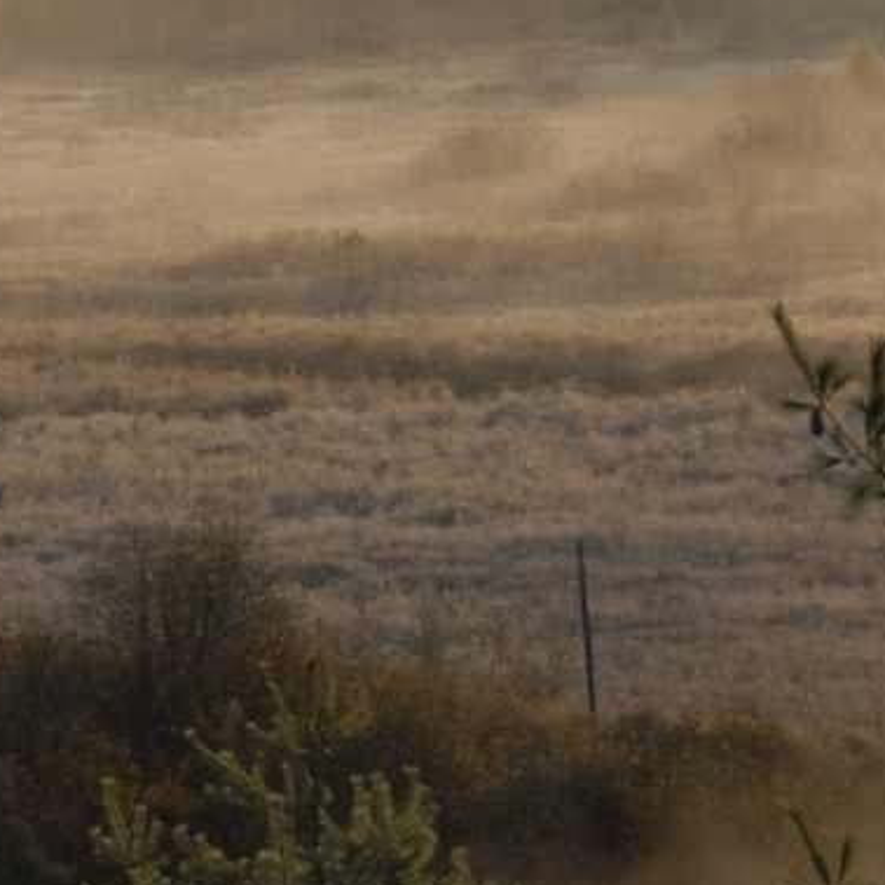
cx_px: -972
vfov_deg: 3.9
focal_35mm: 449
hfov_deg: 3.9
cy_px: -156
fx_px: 12996
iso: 400
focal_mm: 65
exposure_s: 1/750
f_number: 5
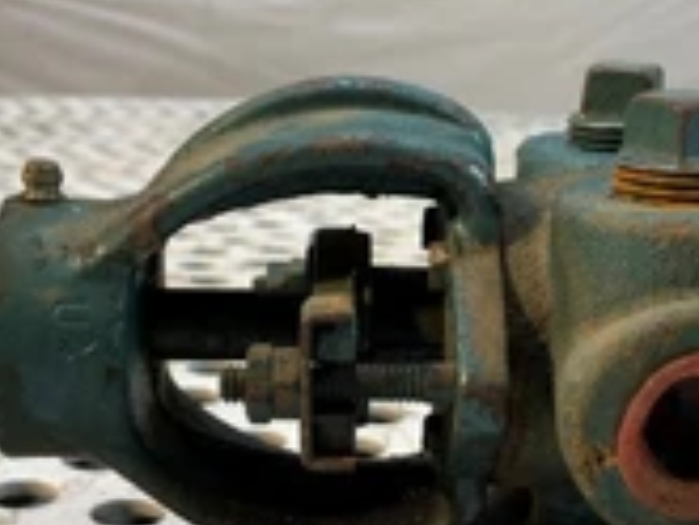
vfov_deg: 23.3
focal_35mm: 63
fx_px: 1273
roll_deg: -2.7
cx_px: 462
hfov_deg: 30.5
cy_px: 305
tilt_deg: -14.2
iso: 50
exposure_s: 1/60
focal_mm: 4.25
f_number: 1.8
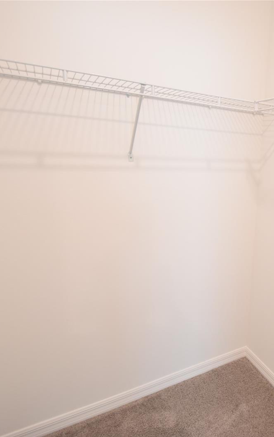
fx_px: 275
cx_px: 238
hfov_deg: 48.4
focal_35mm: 23
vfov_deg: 77.1
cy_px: 219
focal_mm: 10
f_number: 3.5
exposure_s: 1/60
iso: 1000
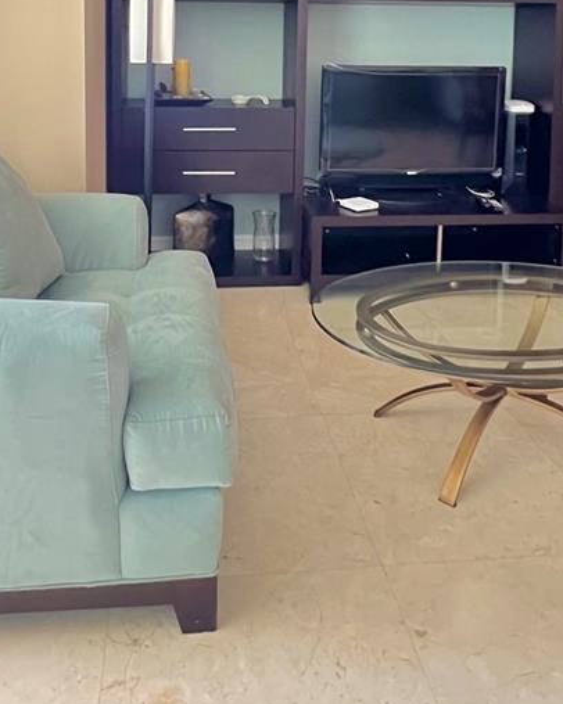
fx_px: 625
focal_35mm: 30
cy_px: 90
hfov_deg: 48.3
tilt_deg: -4.0
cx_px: 234
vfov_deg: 52.7
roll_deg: -0.7
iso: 1250
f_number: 1.8
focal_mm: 1.57
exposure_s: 1/40
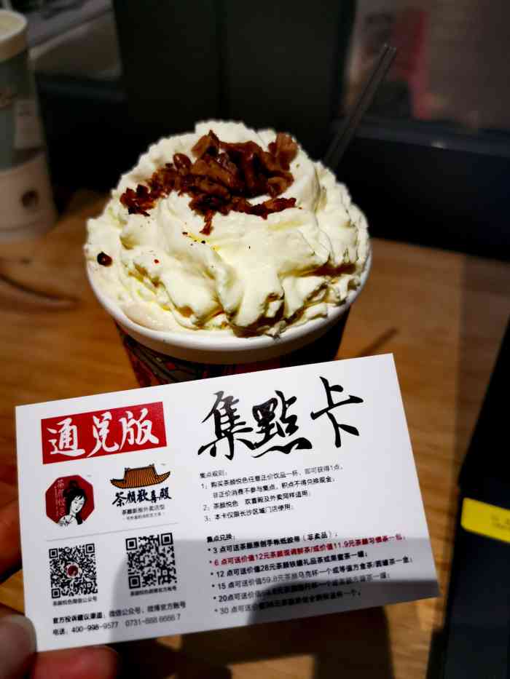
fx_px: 530
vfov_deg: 65.3
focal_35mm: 27
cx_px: 255
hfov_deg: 51.4
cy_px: 340
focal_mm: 5.58
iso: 250
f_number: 1.8
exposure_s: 1/100
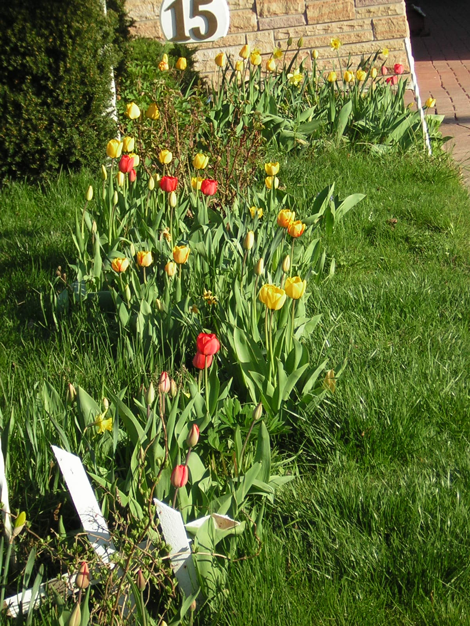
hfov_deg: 13.7
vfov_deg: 18.2
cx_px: 235
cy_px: 313
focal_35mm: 108
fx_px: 1955
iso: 50
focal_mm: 14.1
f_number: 4.7
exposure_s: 1/191
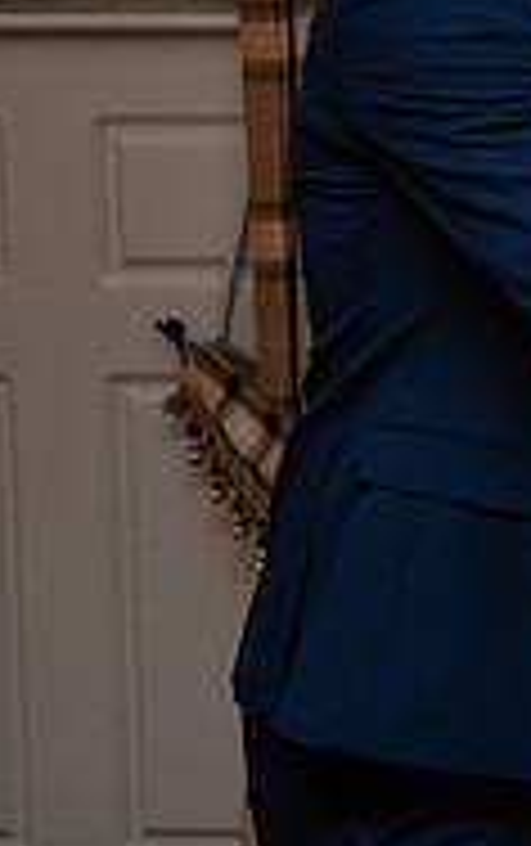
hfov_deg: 7.9
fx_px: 3624
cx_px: 1179
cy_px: 97
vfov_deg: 13.2
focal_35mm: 157
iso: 800
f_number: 3.5
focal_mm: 50
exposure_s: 1/160
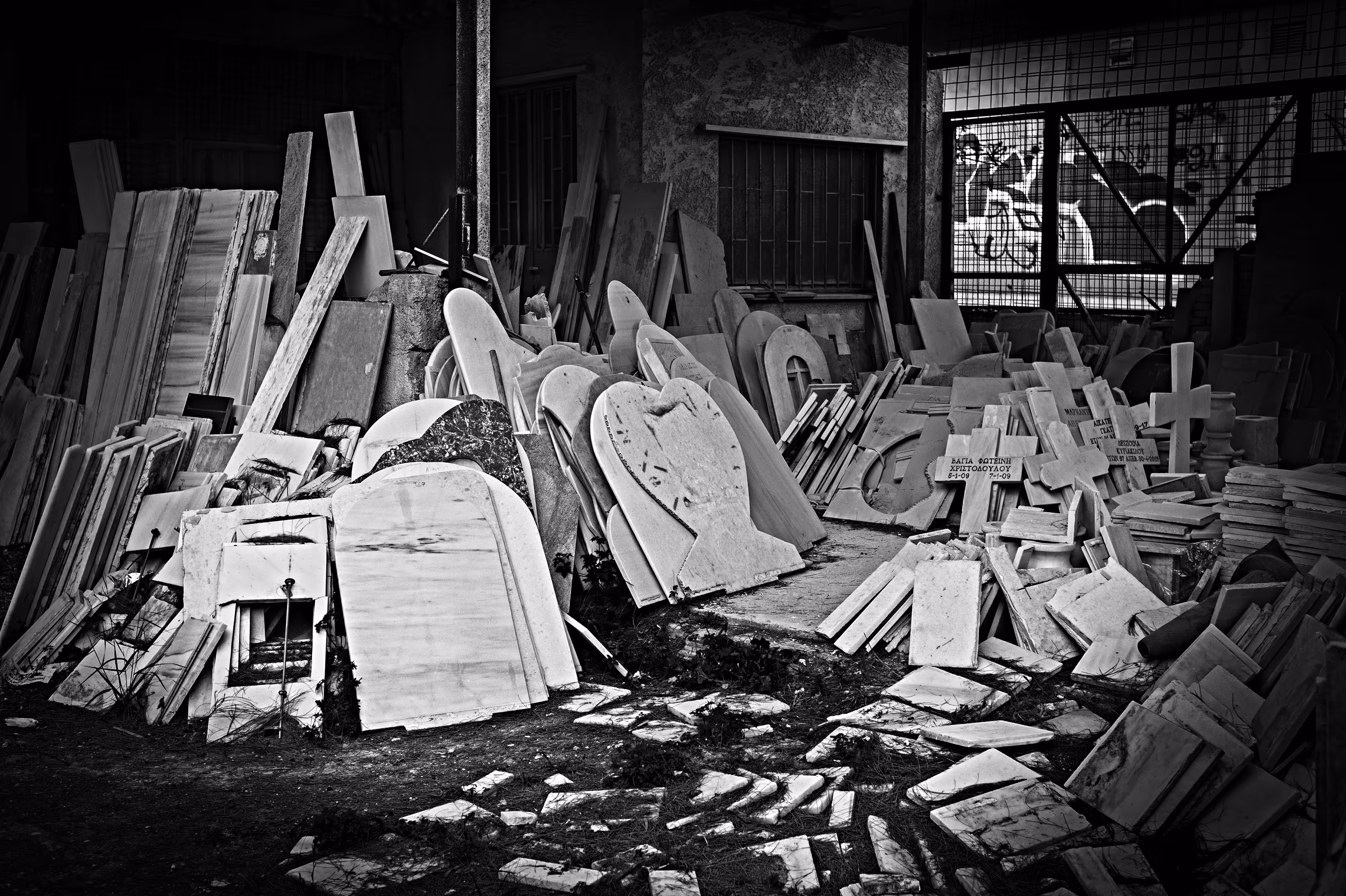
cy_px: 448
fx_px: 1308
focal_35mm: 35
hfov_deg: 54.5
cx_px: 673
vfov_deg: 37.8
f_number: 5
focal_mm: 35
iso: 200
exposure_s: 1/500
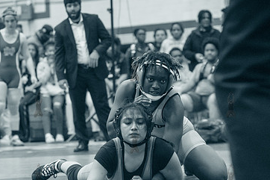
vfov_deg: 9.9
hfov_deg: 14.9
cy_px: 140
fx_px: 1034
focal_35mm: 138
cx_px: 134
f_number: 3.5
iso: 8000
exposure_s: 1/400
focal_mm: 86
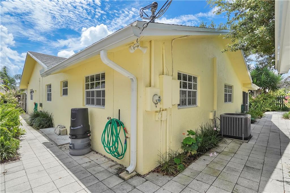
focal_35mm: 16
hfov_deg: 96.8
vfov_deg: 73.7
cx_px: 145
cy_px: 96
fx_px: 129
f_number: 11
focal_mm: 16
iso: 1600
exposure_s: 1/2500
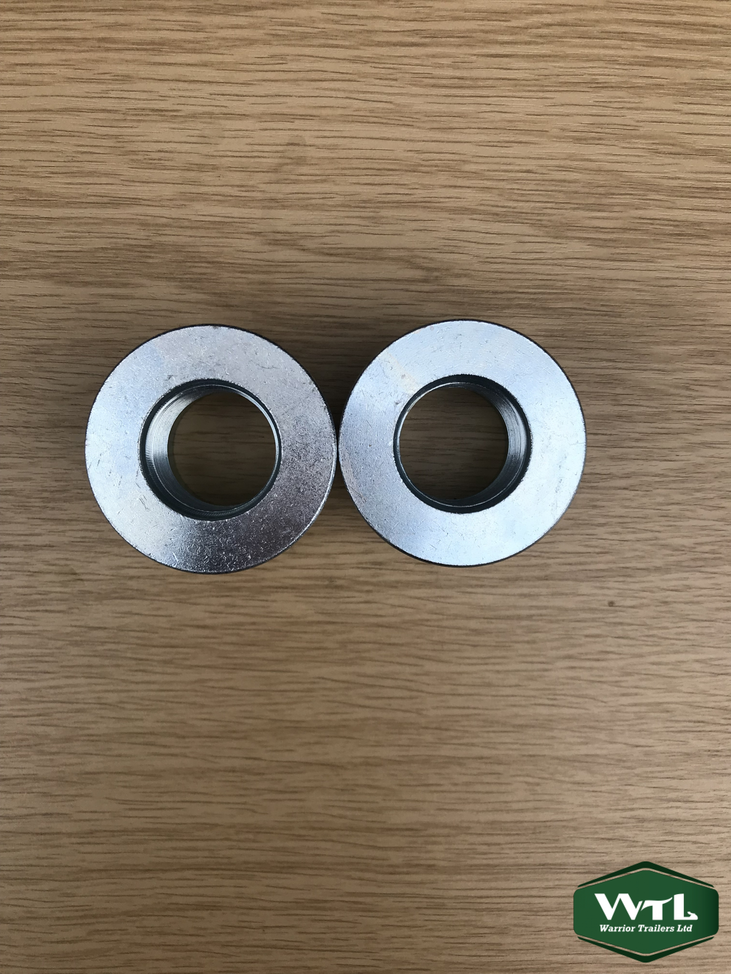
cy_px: 487
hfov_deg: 49.7
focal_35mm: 28
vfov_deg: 63.4
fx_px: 788
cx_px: 366
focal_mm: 3.99
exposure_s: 1/748
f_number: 1.8
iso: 20
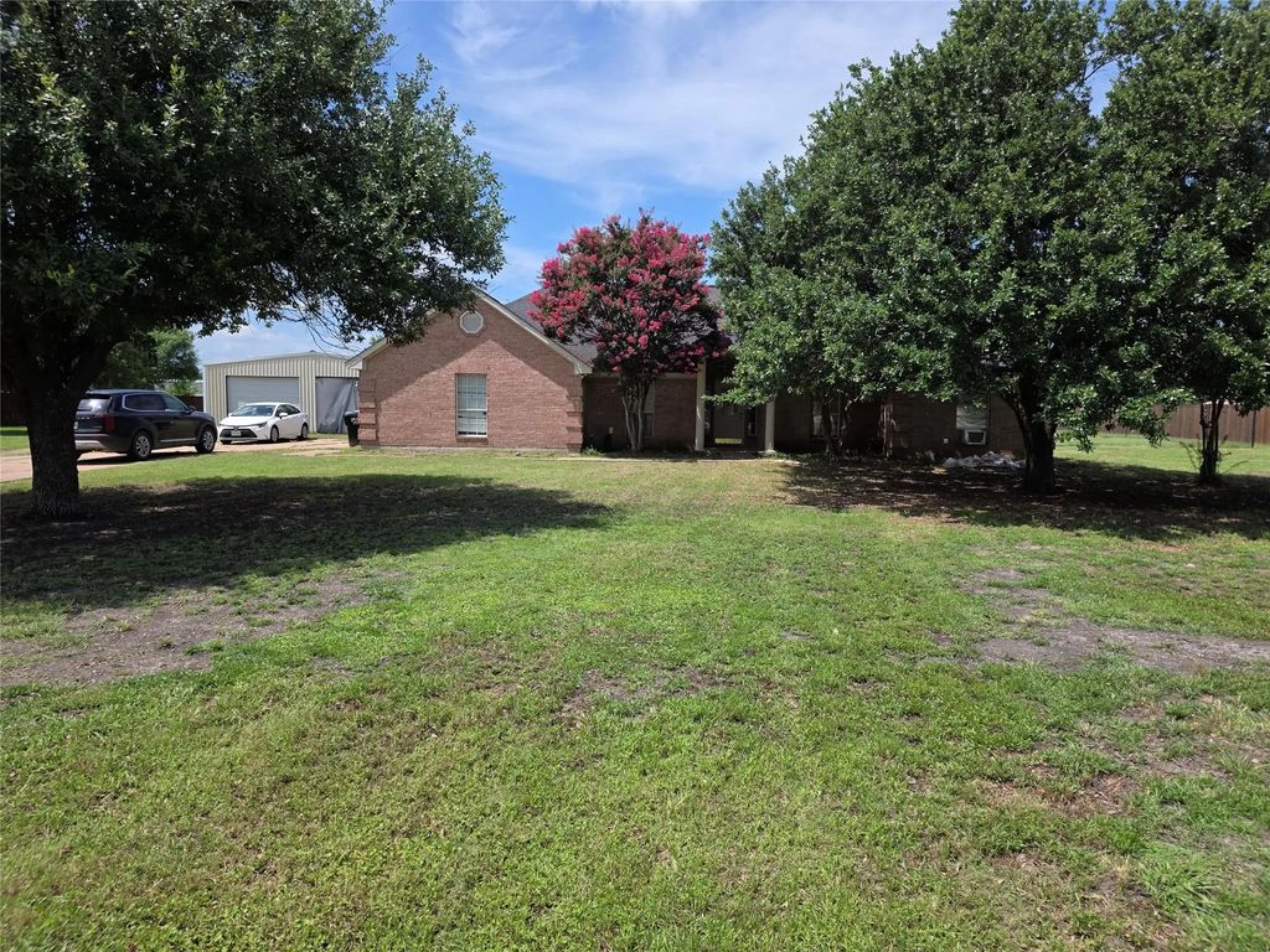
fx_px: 844
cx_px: 635
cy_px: 476
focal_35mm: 23
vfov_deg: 58.9
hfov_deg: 73.9
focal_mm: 6.3
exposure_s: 1/4889
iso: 80
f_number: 1.7
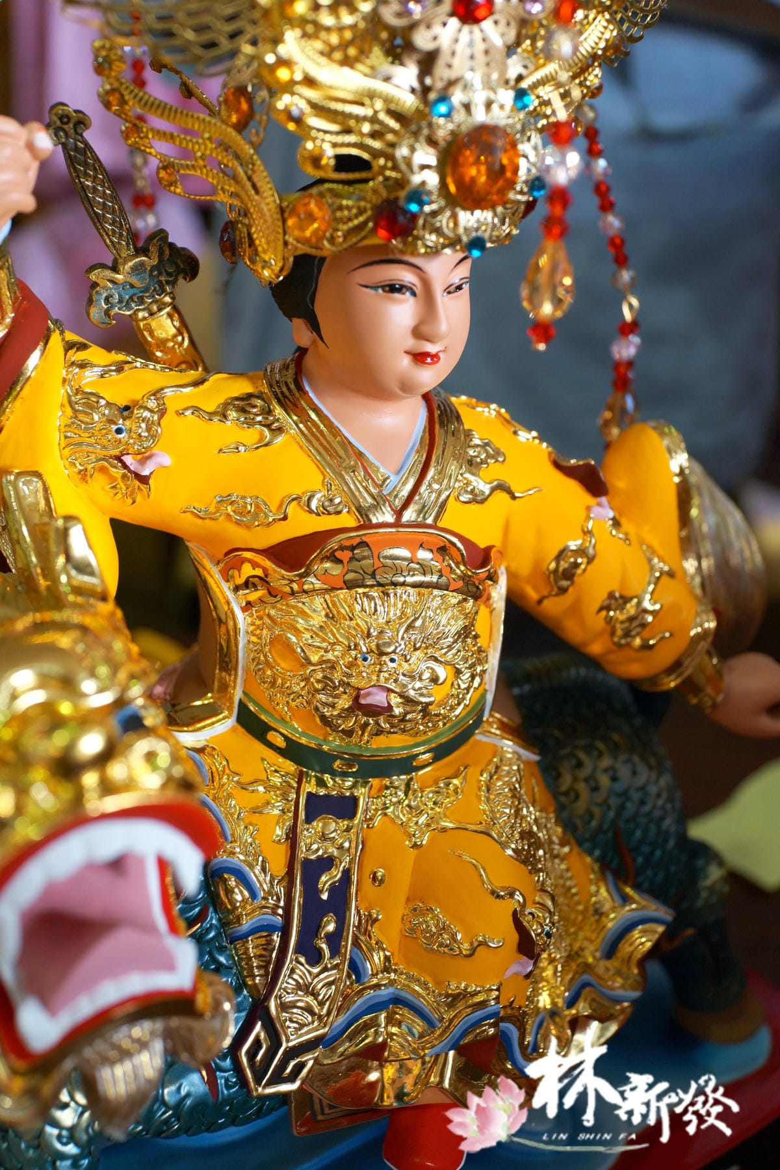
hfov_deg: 37.9
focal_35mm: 35
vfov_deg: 54.4
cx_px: 390
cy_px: 585
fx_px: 1137
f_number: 5.6
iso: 640
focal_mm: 35
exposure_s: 1/80
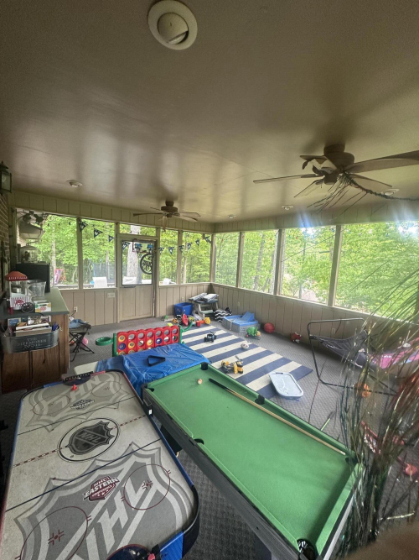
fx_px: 226
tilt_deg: -6.5
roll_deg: -3.8
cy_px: 280
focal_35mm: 14
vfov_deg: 102.1
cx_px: 210
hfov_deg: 85.7
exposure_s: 1/99
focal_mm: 2.22
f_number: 2.2
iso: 200
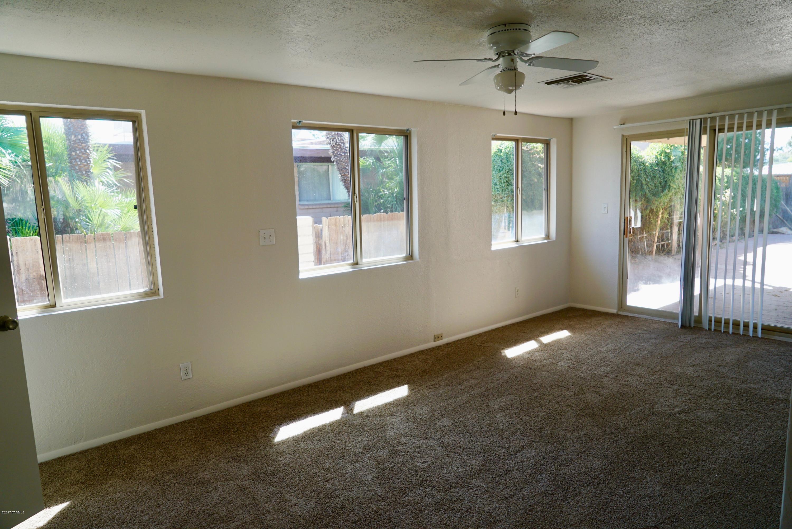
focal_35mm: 24
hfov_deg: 73.7
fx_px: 528
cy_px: 264
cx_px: 396
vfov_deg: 53.2
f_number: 4
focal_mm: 24
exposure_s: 1/160
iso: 250
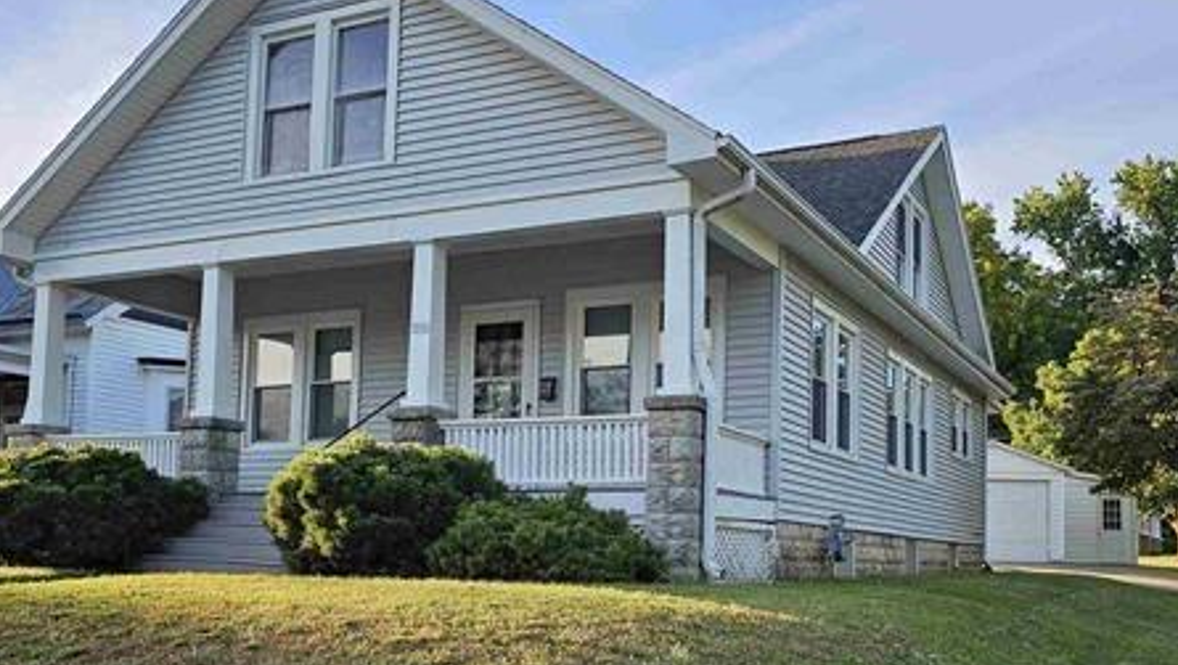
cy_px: 482
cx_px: 672
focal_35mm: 36
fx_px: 1125
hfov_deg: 55.1
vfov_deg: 32.4
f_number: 1.7
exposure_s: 1/253
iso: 16
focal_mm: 6.3
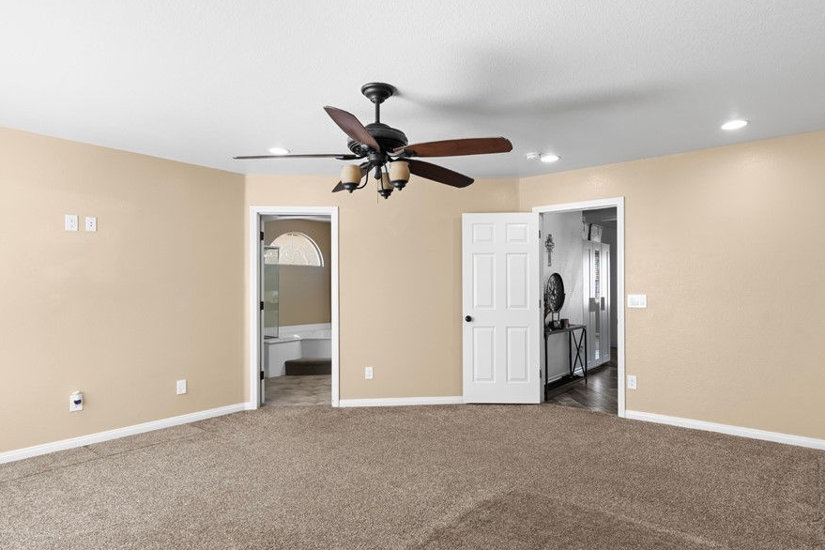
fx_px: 481
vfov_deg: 59.5
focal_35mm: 21
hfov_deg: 81.2
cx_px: 428
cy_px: 284
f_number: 8
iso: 500
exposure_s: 1/30
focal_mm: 17
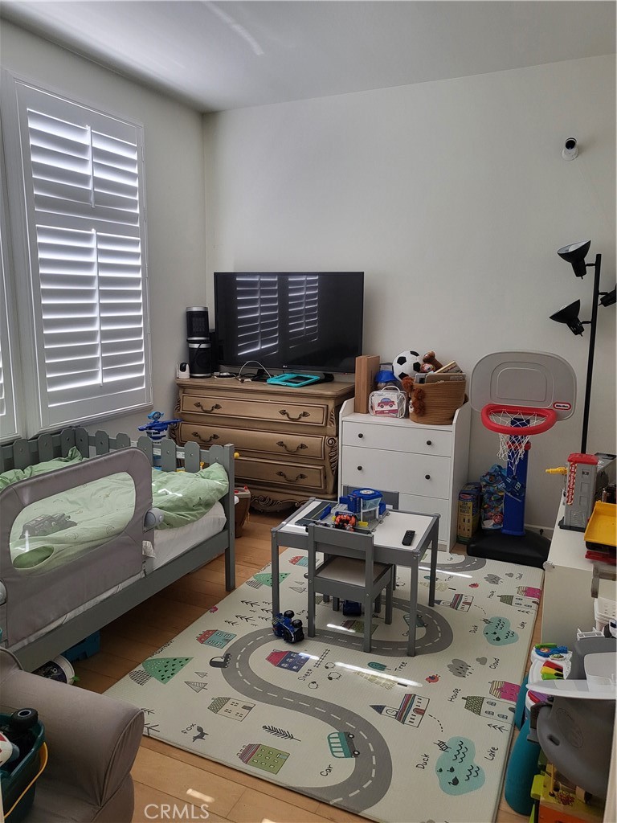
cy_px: 412
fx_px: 618
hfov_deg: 53.1
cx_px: 308
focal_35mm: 26
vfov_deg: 67.3
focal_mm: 4.25
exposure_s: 1/120
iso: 200
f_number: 1.8
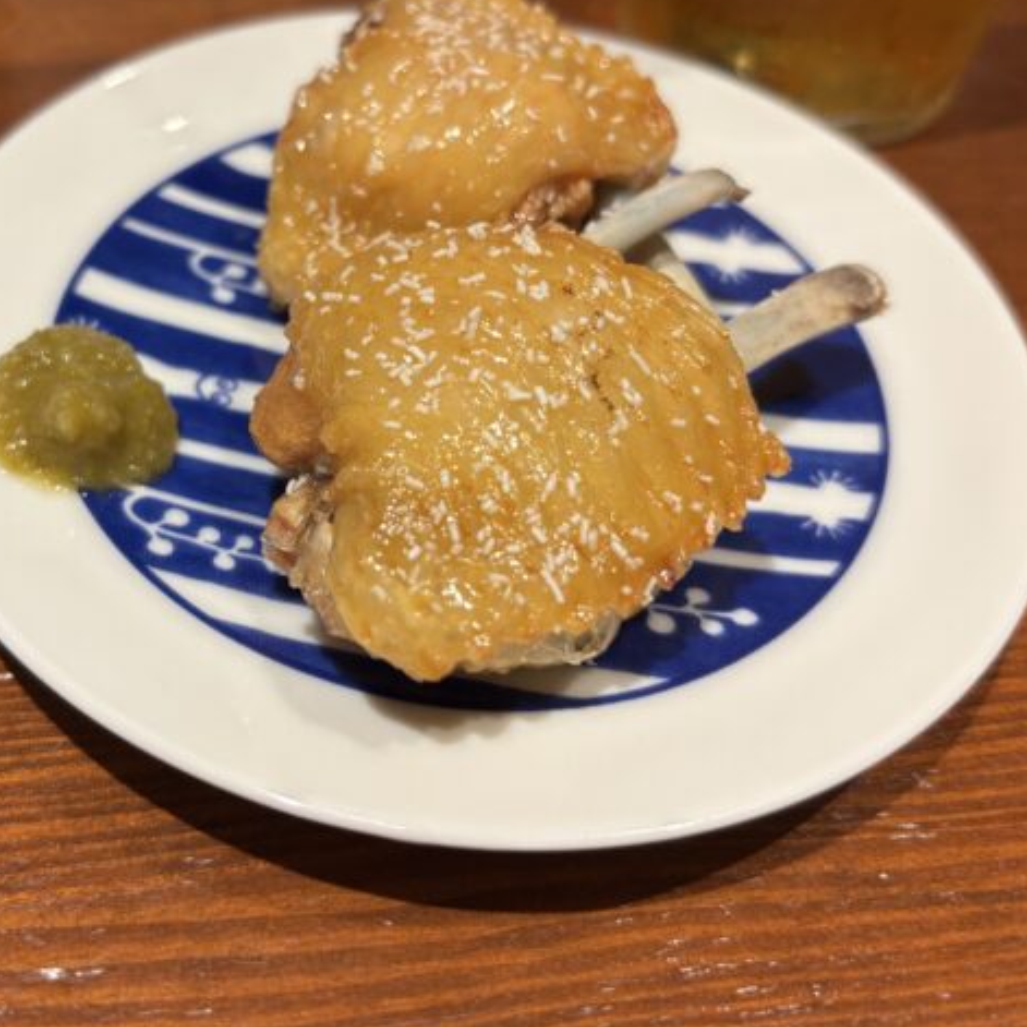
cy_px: 412
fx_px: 1309
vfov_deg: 42.6
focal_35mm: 39
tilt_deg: -45.4
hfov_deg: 42.4
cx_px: 371
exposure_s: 1/100
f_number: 1.6
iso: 64
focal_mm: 5.96
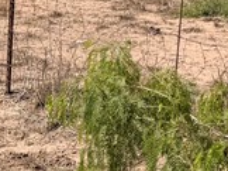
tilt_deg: +1.9
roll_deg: -3.1
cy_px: -146
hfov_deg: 12.9
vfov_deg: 9.3
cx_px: 187
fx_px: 1000
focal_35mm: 152
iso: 80
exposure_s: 1/4975
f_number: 1.78
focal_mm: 6.76
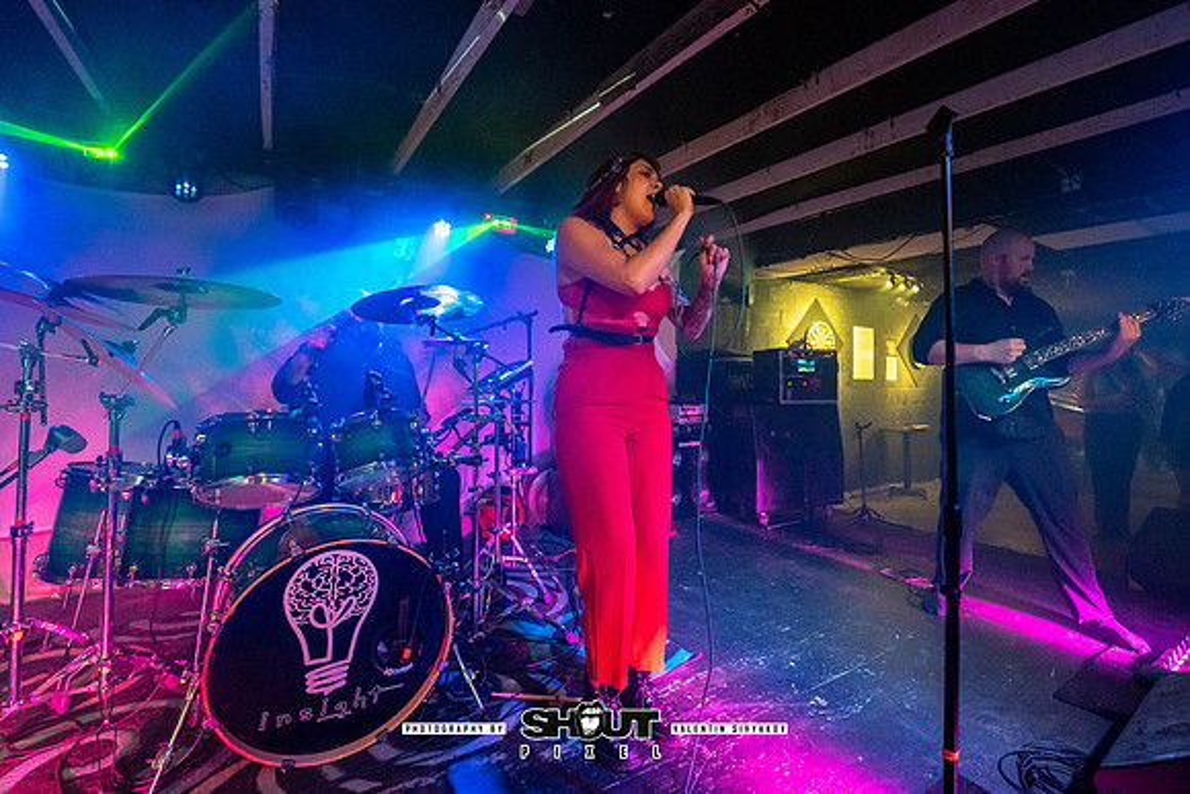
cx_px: 666
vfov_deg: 74.2
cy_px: 353
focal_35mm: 16
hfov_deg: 97.0
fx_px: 523
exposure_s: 1/250
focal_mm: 14
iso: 3200
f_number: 2.8
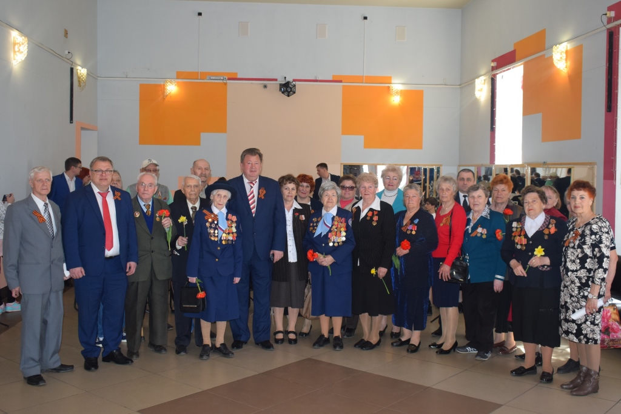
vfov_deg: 36.9
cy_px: 207
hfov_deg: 53.1
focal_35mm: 36
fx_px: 621
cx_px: 310
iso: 800
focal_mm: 24
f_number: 5
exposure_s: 1/100
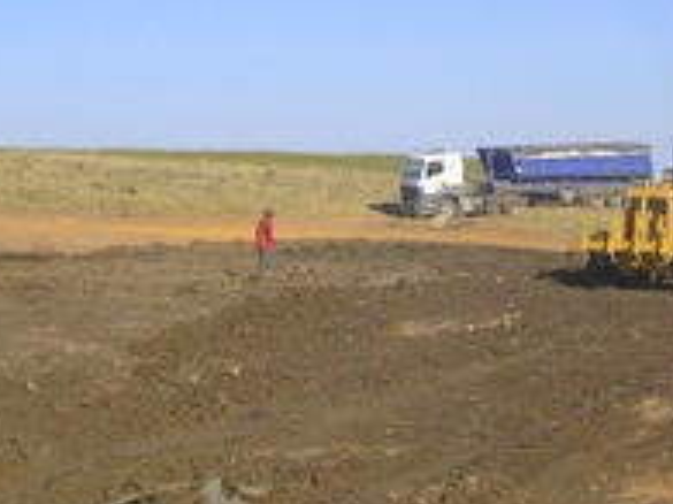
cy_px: 207
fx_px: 1516
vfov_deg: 18.9
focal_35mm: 78
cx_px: 469
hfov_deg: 24.9
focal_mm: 5.8
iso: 50
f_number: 4.1
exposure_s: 1/800
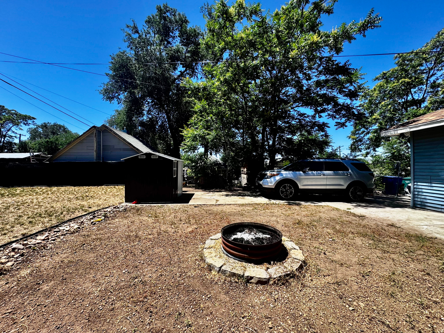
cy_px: 166
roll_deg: -0.9
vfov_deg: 85.7
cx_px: 222
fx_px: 180
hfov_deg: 102.1
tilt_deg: +1.0
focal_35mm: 14
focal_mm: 2.22
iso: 50
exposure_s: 1/899
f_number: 2.2
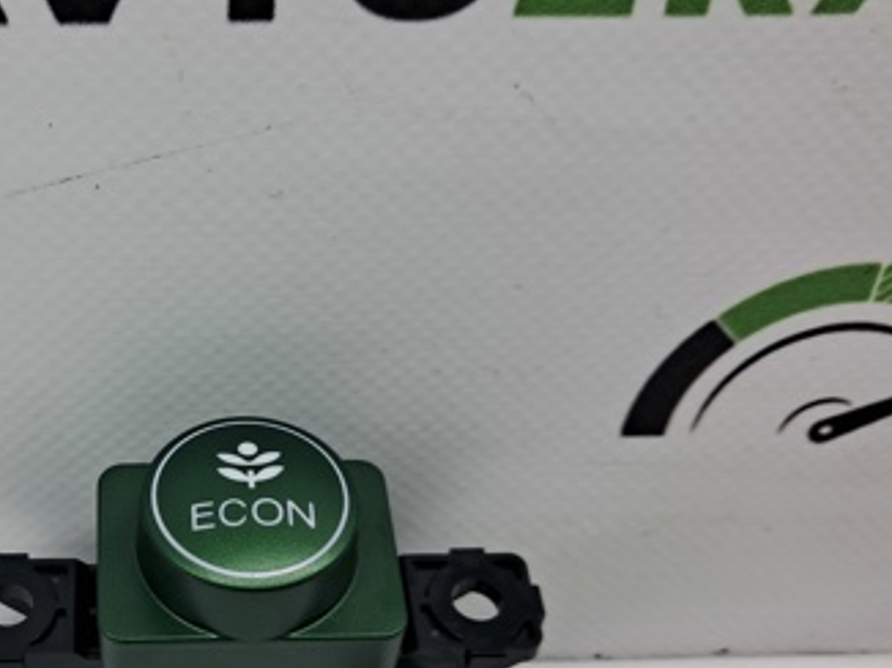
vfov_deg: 27.4
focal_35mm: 53
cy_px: 412
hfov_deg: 34.7
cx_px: 140
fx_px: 1365
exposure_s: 1/120
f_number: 1.8
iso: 50
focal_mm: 4
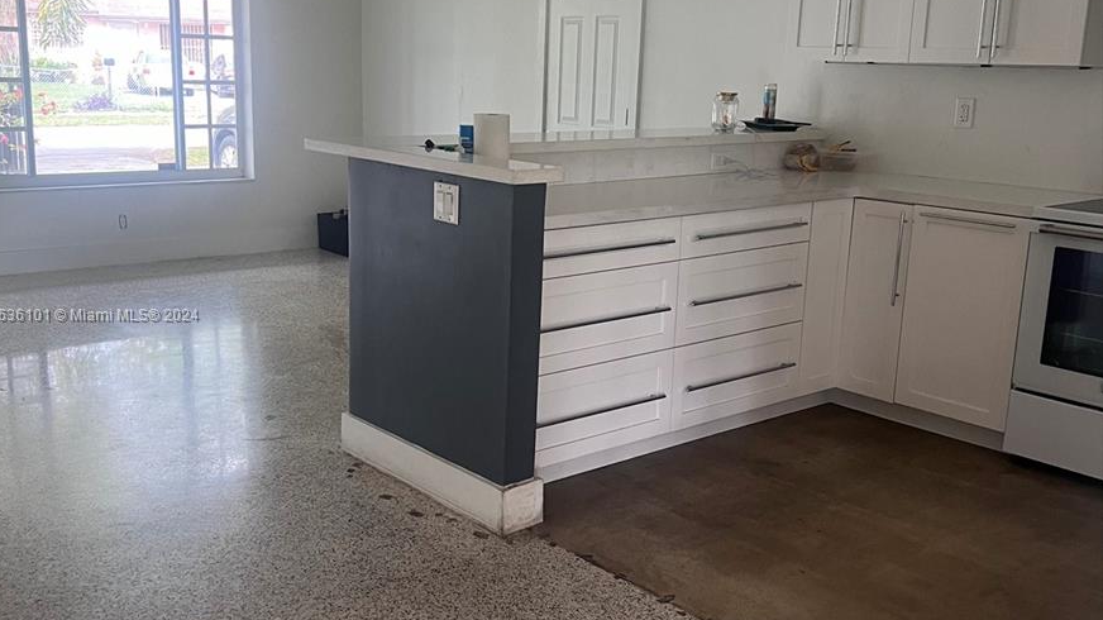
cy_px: 316
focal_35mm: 39
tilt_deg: -12.6
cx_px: 536
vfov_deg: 30.4
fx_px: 1140
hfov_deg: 51.6
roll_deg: -1.3
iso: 125
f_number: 1.5
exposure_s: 1/77
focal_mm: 5.7
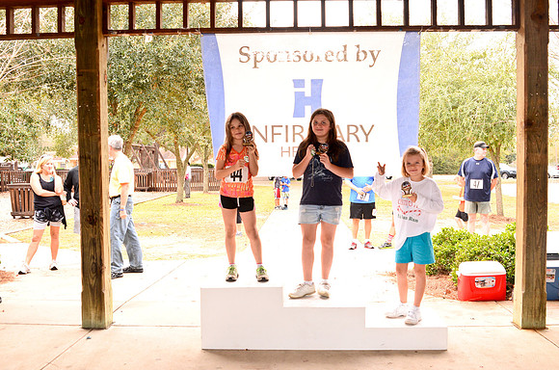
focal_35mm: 36
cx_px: 280
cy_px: 185
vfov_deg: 36.7
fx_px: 558
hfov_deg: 53.2
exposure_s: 1/125
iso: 640
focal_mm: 24
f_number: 4
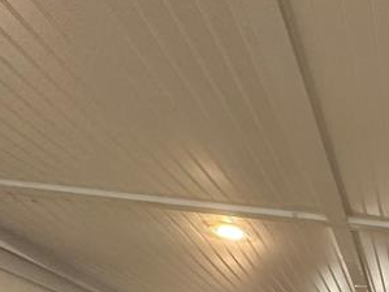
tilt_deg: -0.4
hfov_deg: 27.8
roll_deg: +0.6
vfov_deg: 23.4
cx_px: 575
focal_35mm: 48
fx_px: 539
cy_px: 452
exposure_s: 1/60
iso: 500
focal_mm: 2.22
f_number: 2.2
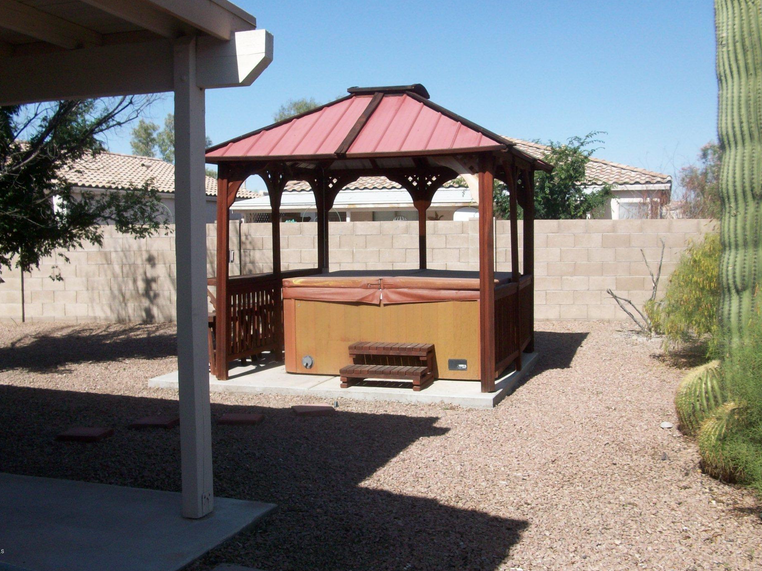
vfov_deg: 37.7
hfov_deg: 49.0
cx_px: 391
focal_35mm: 38
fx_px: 836
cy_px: 253
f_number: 5.5
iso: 64
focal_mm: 5.7
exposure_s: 1/302
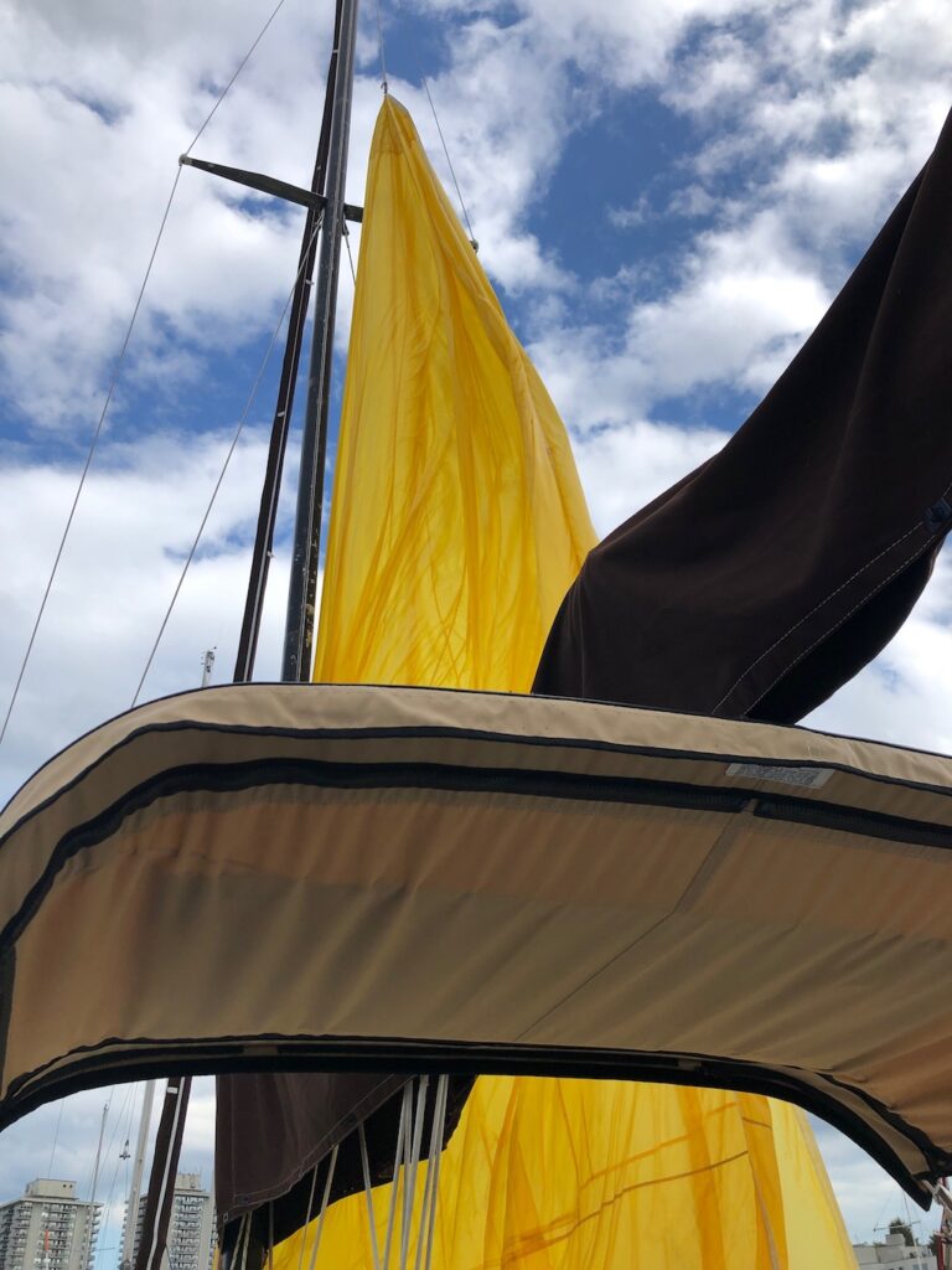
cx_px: 476
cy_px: 635
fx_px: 1027
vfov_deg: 63.4
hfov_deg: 49.7
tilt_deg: +37.3
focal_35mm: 28
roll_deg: +4.0
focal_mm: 4
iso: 20
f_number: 1.8
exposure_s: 1/2000
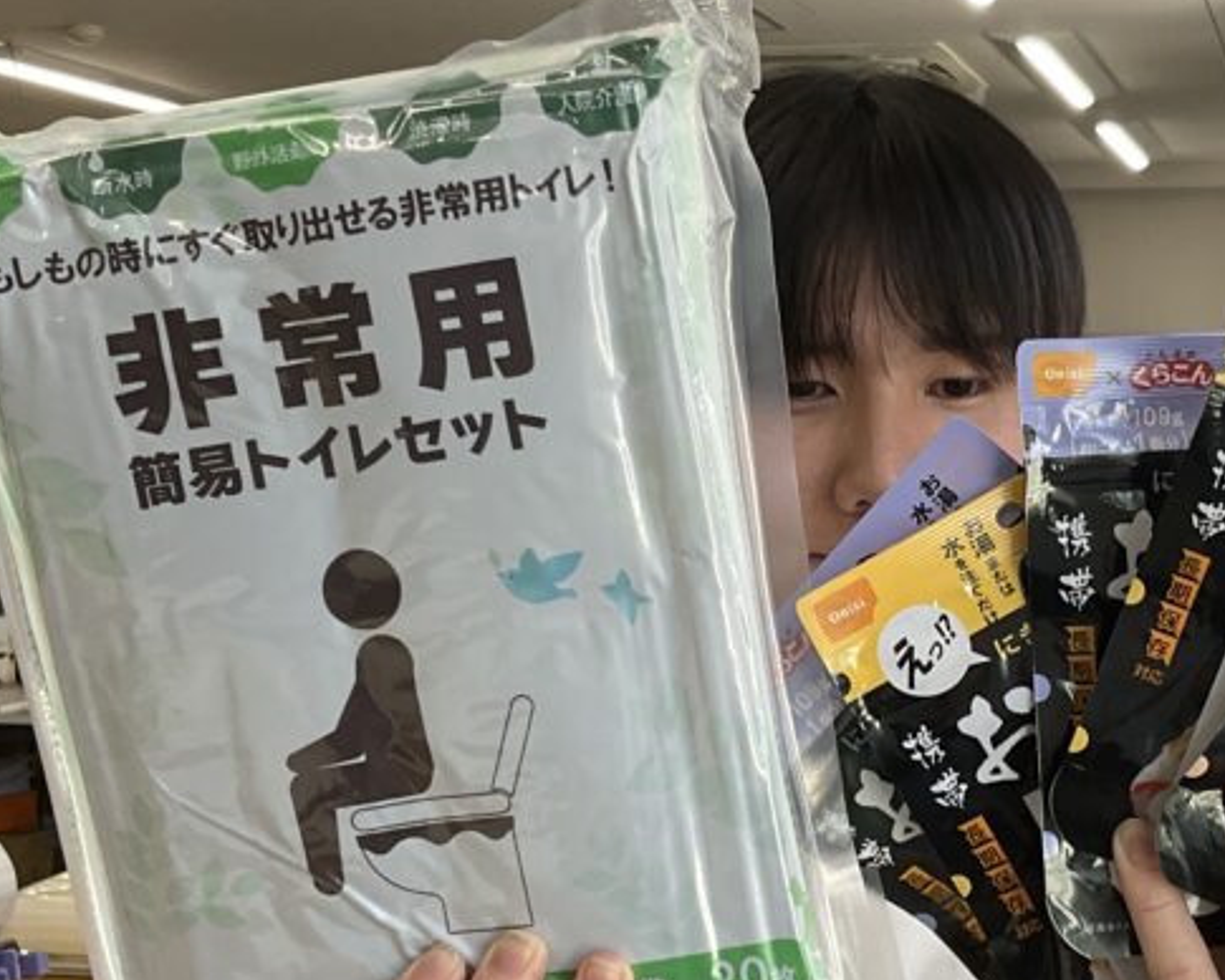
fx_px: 2538
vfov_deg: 21.9
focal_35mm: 70
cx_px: 937
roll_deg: -0.4
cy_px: 513
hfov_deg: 26.7
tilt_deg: -1.3
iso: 25
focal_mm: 3
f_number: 1.8
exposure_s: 1/120
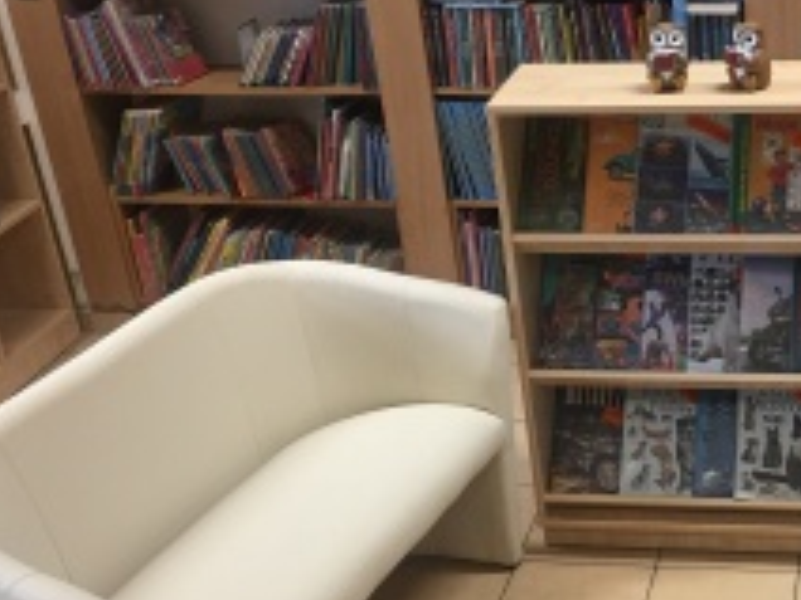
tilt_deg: -29.6
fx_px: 1435
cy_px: 442
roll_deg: +2.7
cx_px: 731
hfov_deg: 29.8
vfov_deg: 23.4
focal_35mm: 62
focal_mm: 4.15
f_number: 2.2
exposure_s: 1/17
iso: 40
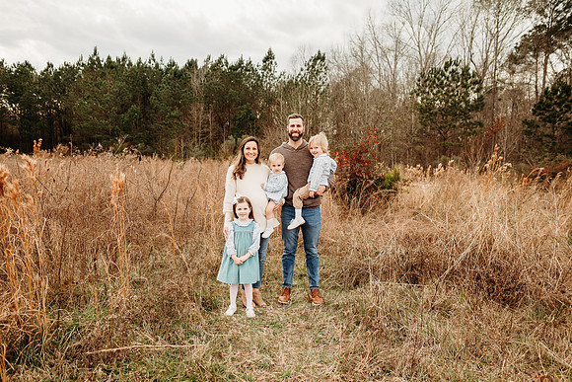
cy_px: 191
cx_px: 286
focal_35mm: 24
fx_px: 381
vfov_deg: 53.2
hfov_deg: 73.7
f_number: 3.2
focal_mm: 24
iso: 160
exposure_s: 1/400
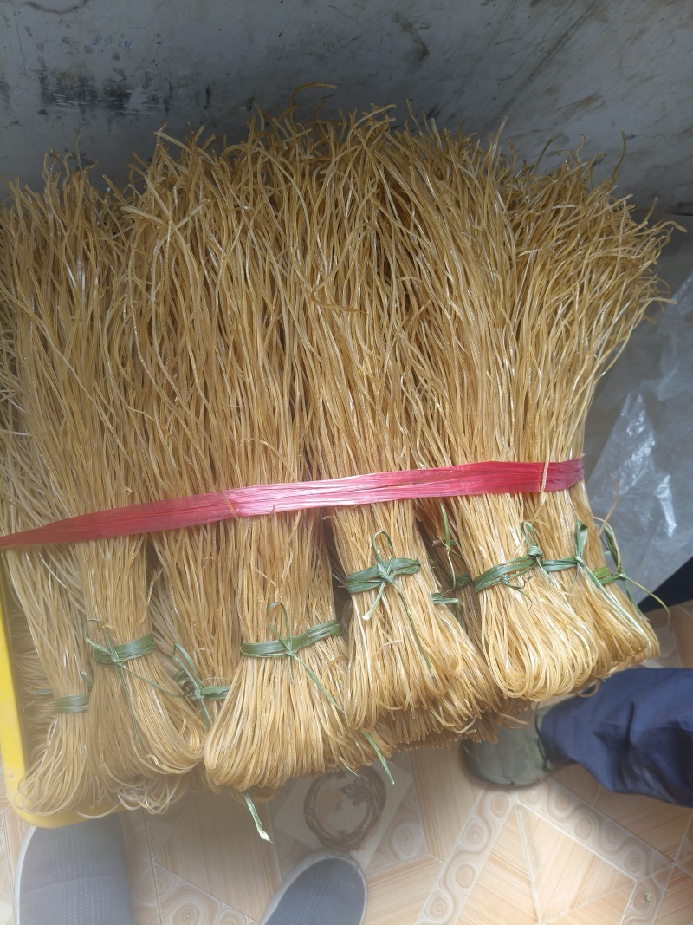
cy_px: 462
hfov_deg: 53.1
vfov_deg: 67.3
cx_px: 346
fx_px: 694
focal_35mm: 26
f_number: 1.8
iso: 80
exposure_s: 1/198
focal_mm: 4.84
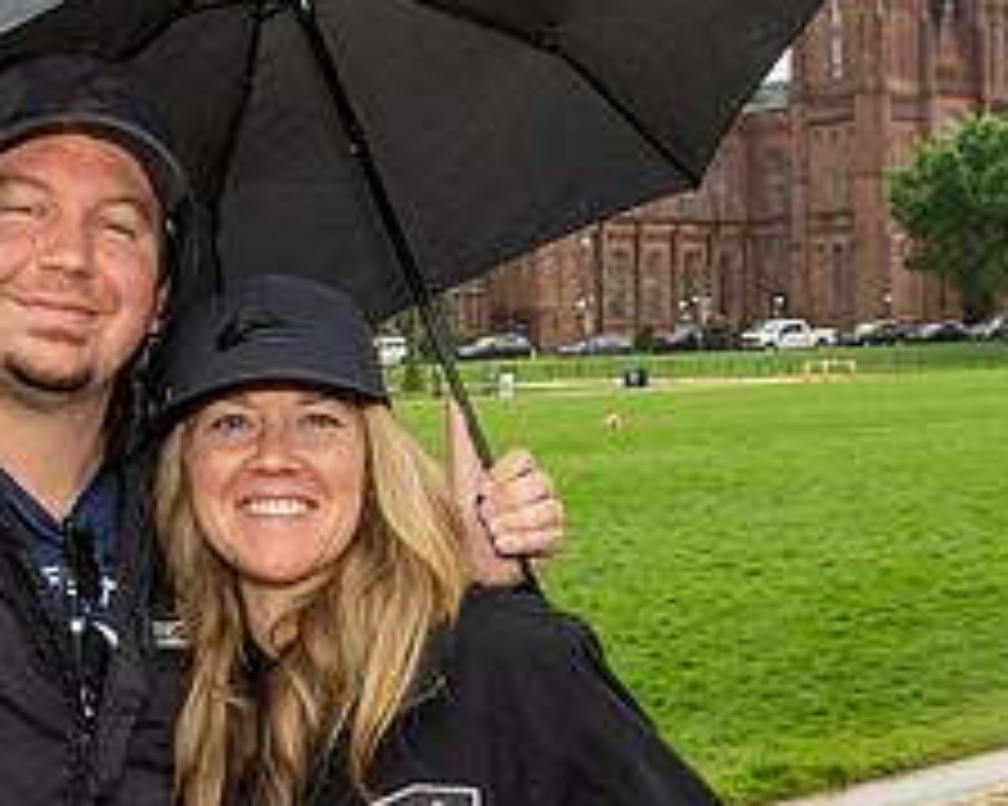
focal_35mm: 81
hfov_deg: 23.5
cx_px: 330
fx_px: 2415
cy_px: 652
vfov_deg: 18.7
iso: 900
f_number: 7.1
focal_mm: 19
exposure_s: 1/250
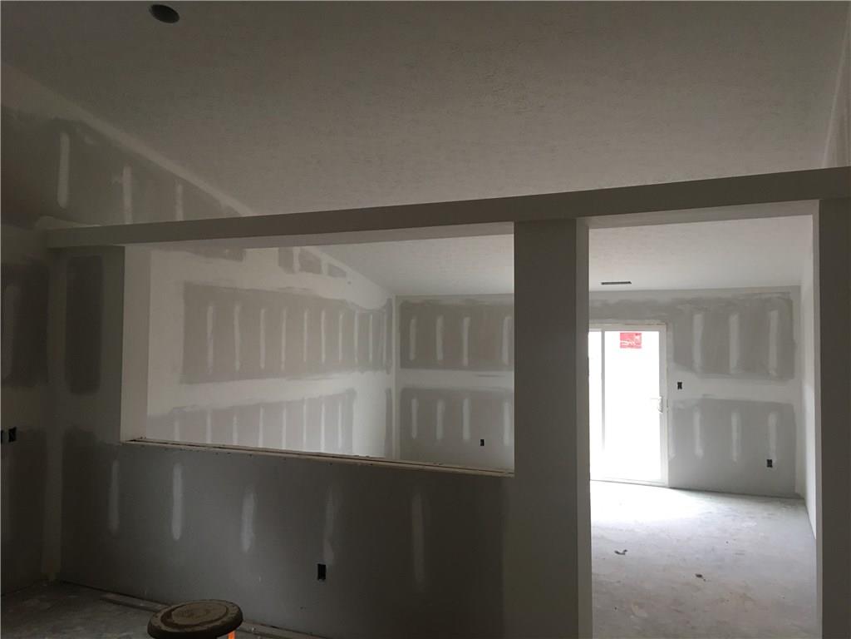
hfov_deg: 61.7
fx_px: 713
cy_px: 320
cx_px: 426
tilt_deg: +3.6
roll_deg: -0.7
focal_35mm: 29
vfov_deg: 48.2
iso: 50
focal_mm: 4.15
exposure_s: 1/15
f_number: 2.2
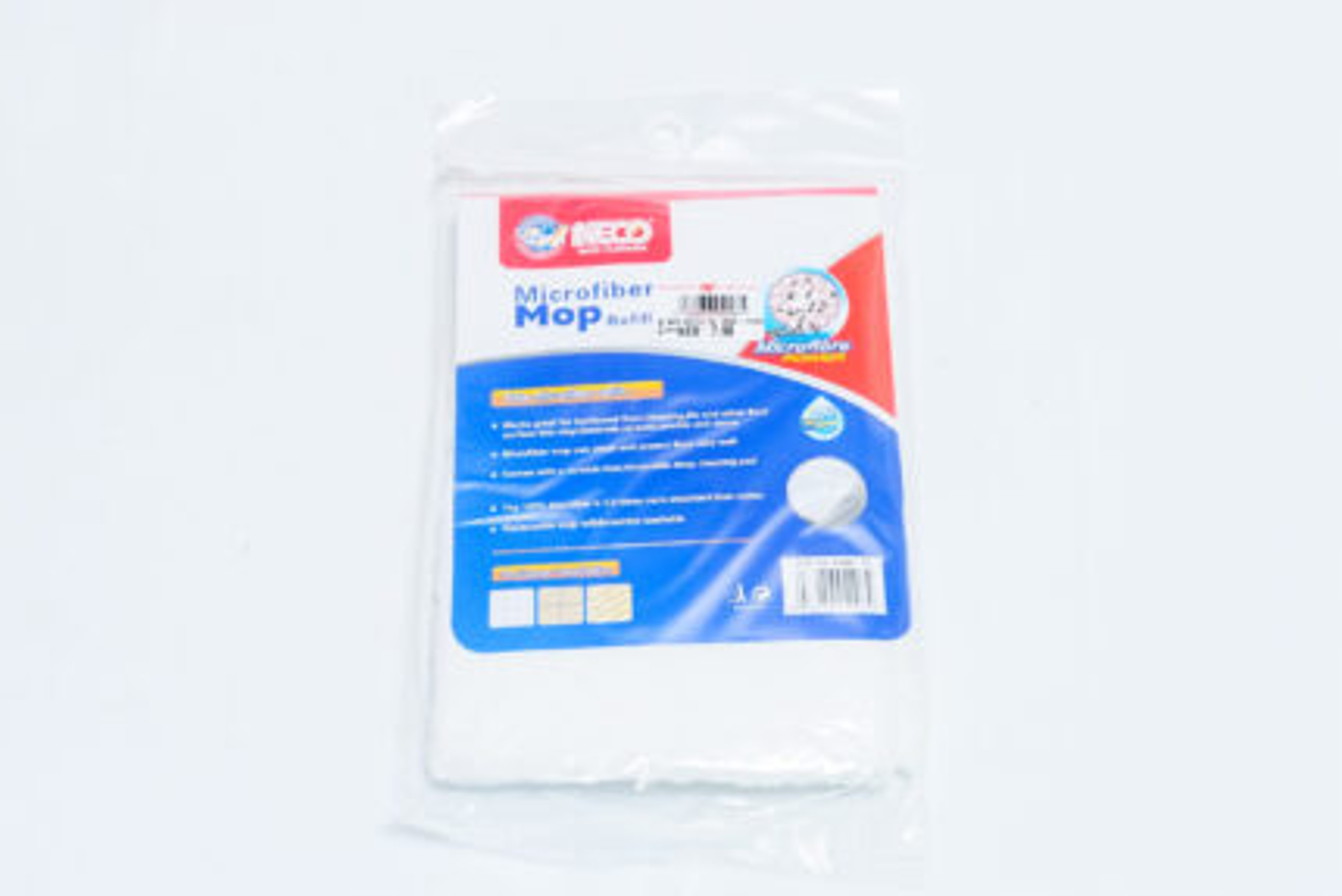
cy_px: 448
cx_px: 671
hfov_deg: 34.5
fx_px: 2163
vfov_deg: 23.4
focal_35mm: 58
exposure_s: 1/125
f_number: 11
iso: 3200
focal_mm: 39
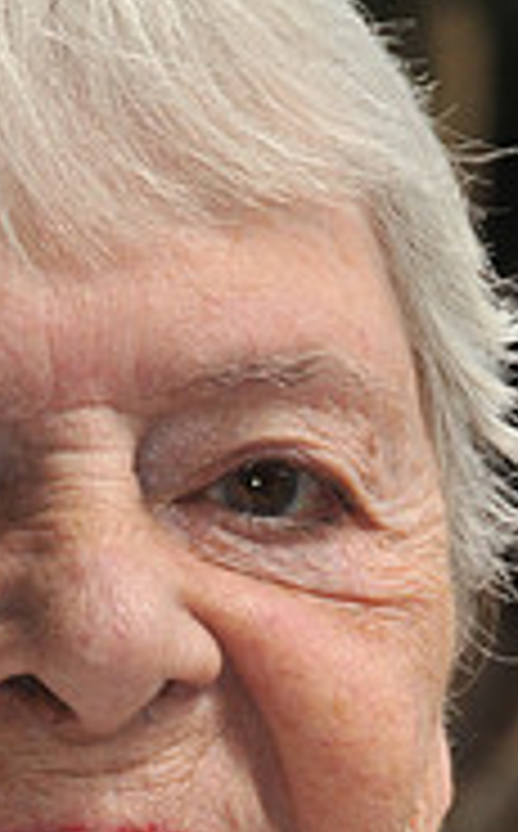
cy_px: 828
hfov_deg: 1.4
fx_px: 21746
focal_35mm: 959
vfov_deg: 2.2
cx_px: 11
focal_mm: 200
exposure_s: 1/320
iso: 400
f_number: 16
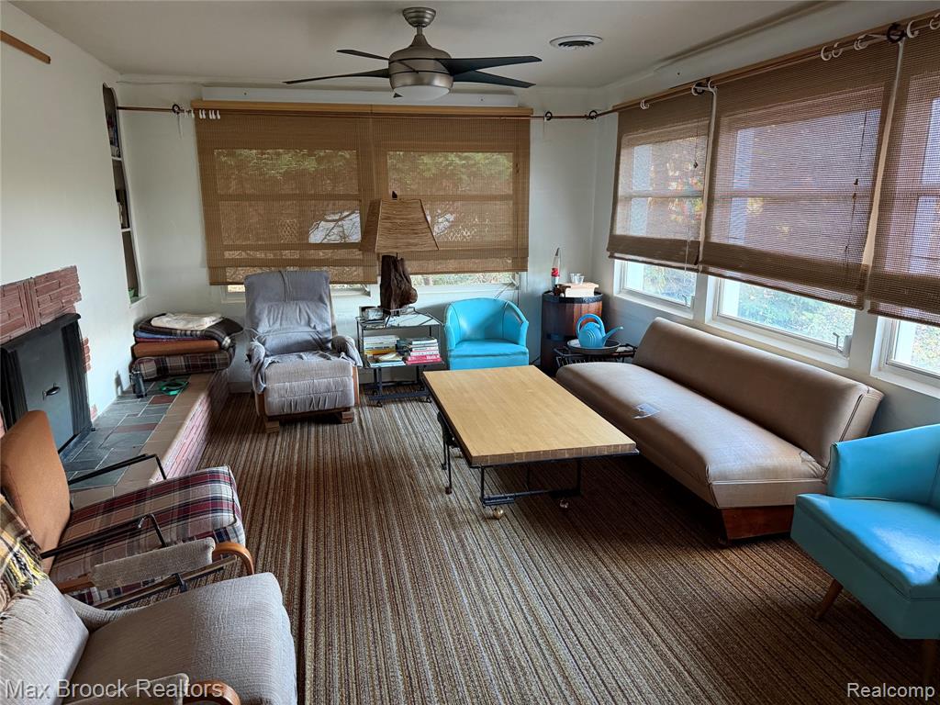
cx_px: 470
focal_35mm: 24
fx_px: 652
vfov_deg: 56.8
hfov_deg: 71.6
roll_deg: +0.5
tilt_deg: -12.7
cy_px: 352
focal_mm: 6.76
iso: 640
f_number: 1.78
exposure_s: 1/40
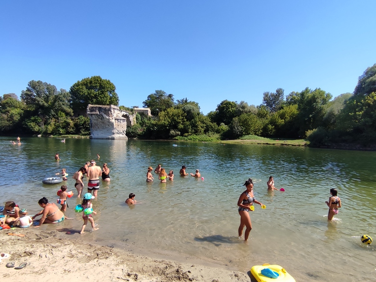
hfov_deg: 78.9
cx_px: 194
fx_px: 228
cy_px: 159
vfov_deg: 63.3
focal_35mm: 21
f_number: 2.2
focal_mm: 1.65
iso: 50
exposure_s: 1/860
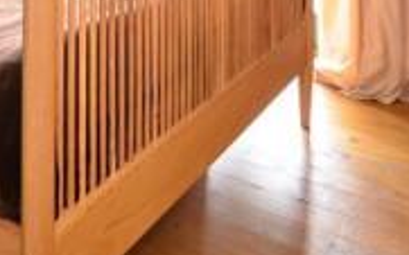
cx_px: -38
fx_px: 678
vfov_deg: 17.9
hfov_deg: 30.2
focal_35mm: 61
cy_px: -175
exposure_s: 1.6
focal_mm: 11
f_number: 5.6
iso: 400
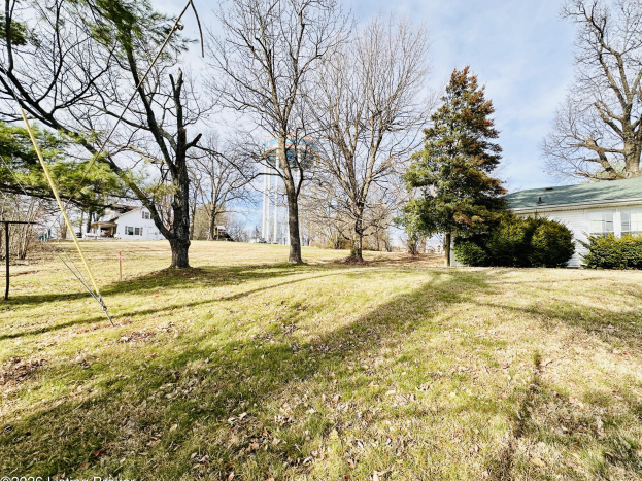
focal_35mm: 15
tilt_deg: +2.9
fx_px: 278
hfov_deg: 98.0
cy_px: 248
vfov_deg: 81.7
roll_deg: -1.1
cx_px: 343
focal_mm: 2.22
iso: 40
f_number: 2.2
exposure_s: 1/917
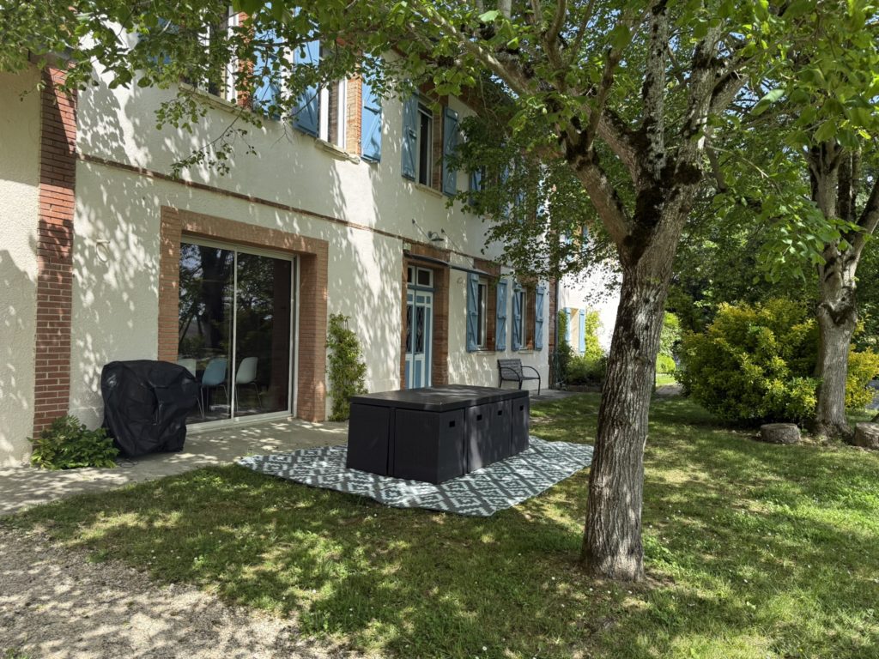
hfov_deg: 71.6
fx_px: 609
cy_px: 330
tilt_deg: +1.0
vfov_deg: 56.8
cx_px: 440
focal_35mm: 24
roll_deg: -0.9
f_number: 1.78
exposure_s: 1/1727
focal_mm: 6.76
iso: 100
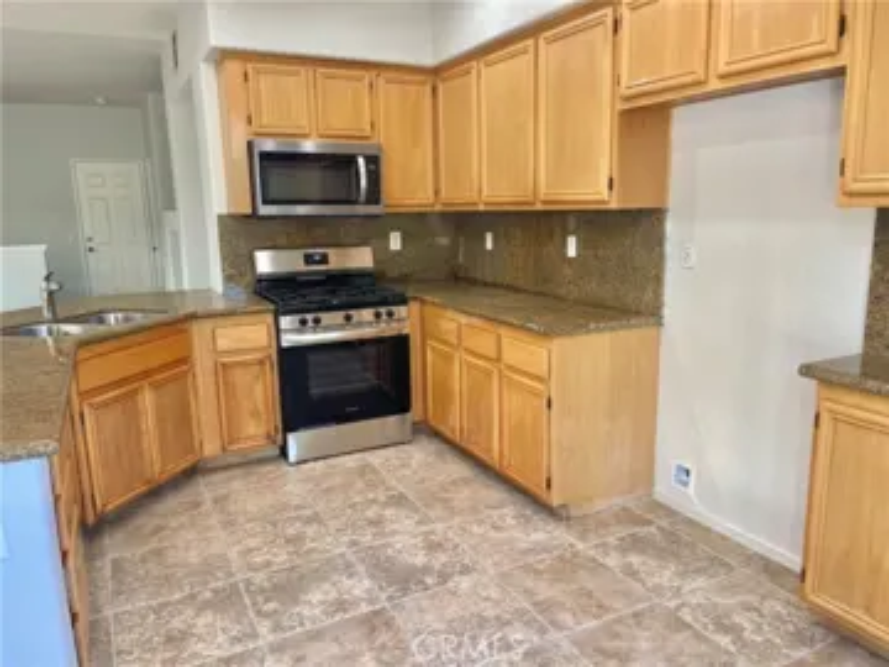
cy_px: 334
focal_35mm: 26
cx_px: 444
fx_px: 668
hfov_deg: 67.3
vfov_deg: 53.1
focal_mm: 5.1
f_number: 1.6
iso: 125
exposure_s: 1/120
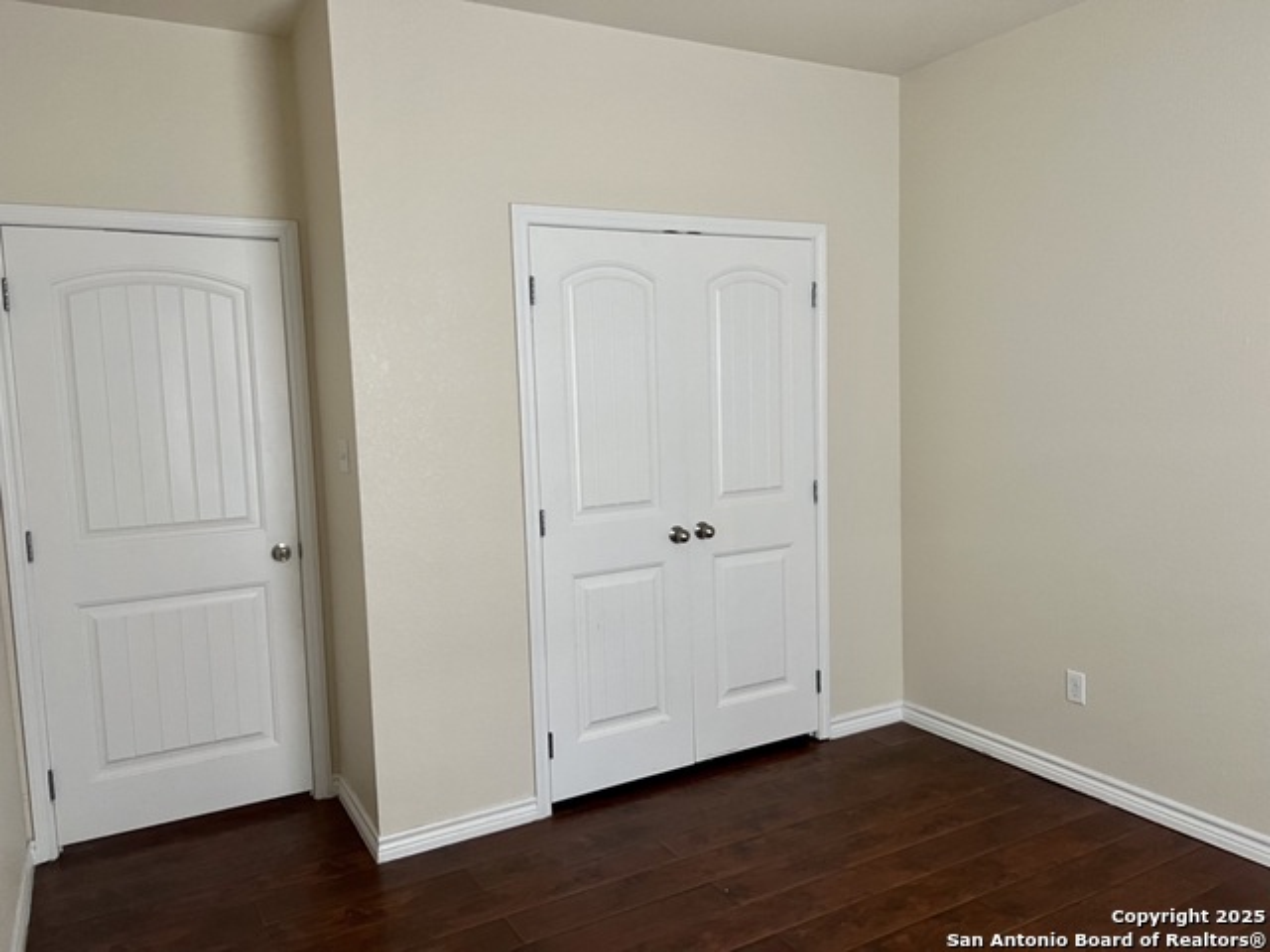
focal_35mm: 26
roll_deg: +1.5
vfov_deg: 53.1
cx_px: 635
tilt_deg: -7.4
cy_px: 476
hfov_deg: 67.3
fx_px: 954
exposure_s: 1/60
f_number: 1.5
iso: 320
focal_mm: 5.7
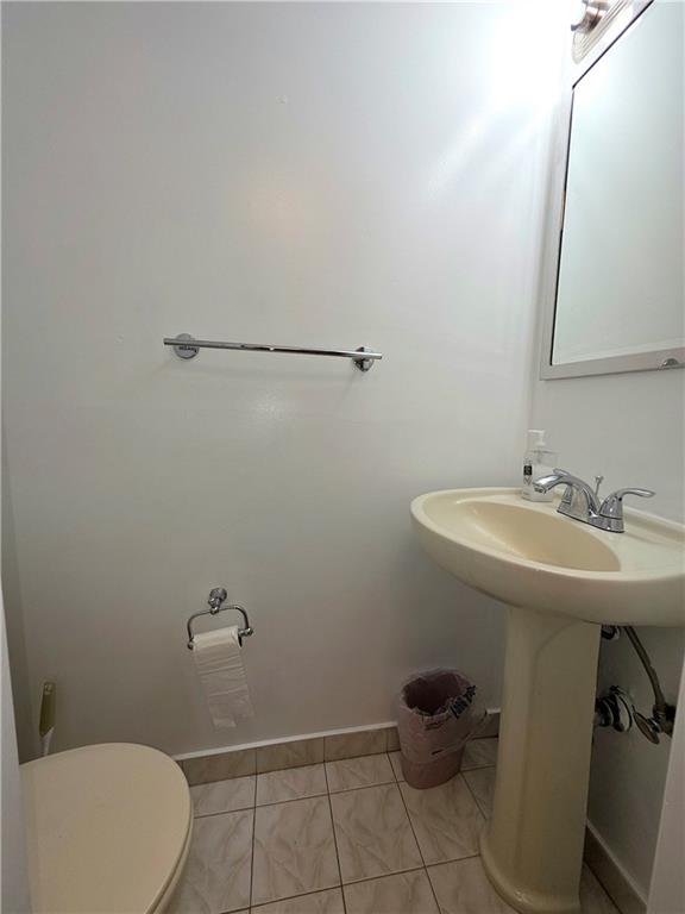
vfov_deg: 106.2
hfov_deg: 89.9
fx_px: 343
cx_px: 342
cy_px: 457
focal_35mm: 13
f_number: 1.9
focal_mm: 2.2
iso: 25
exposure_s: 1/120
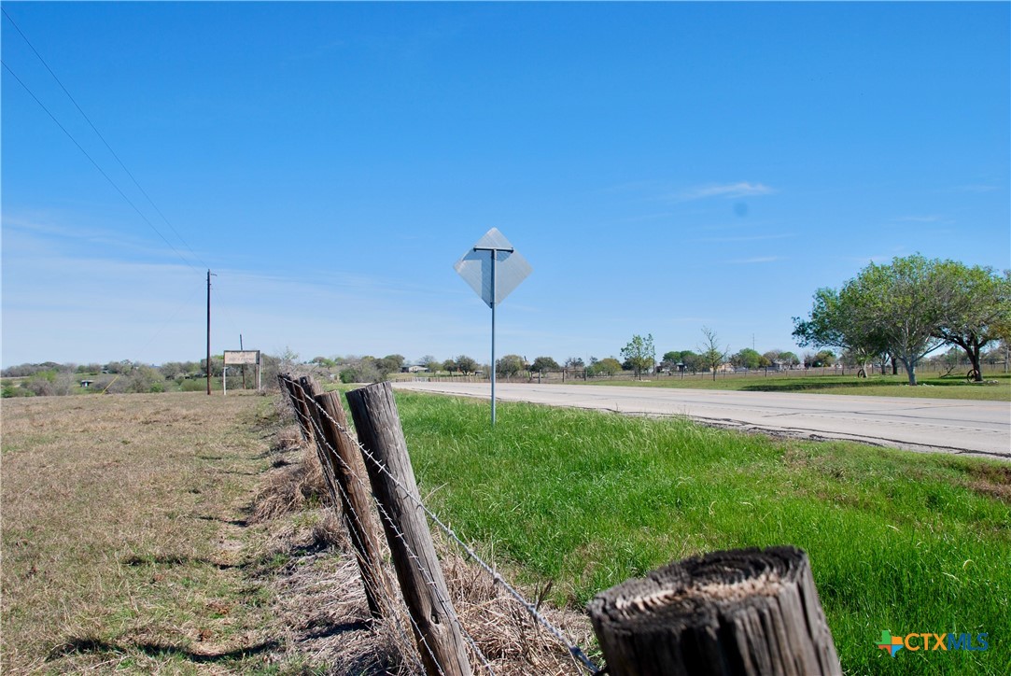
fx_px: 927
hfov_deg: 57.2
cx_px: 506
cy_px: 338
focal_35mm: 33
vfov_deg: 40.0
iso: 100
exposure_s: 1/250
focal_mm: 22
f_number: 8
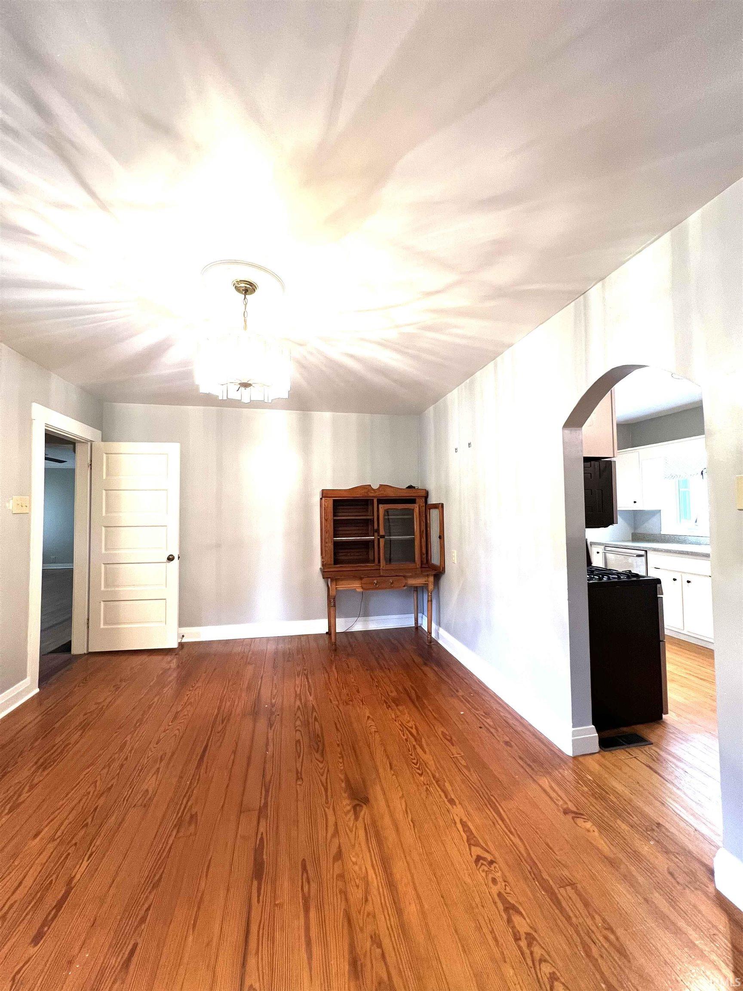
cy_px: 496
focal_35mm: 13
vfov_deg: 106.2
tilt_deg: +2.5
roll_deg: +1.3
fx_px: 372
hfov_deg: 89.9
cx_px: 372
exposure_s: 1/60
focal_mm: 1.57
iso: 200
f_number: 1.8
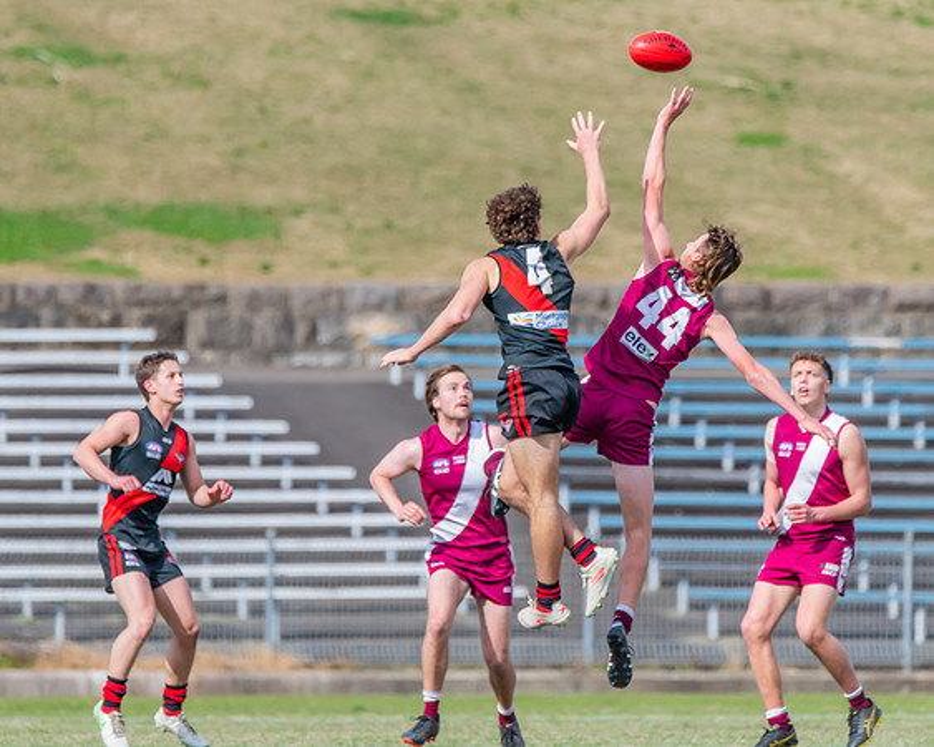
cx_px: 488
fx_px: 21904
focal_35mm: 793
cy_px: 320
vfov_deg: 2.0
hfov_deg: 2.4
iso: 800
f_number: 7.1
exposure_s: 1/1600
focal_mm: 600
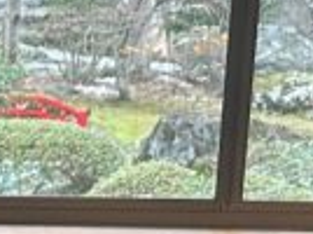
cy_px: 438
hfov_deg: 9.0
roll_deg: +3.4
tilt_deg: -16.2
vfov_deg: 7.8
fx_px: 1661
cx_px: -591
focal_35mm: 184
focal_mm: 6.86
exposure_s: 1/121
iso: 200
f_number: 1.78
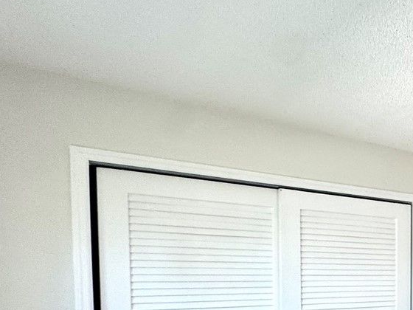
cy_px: 296
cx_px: 542
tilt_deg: -2.0
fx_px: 477
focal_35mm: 40
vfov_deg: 33.5
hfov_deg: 33.5
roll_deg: -2.5
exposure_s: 1/120
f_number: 2.2
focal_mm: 2.22
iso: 80
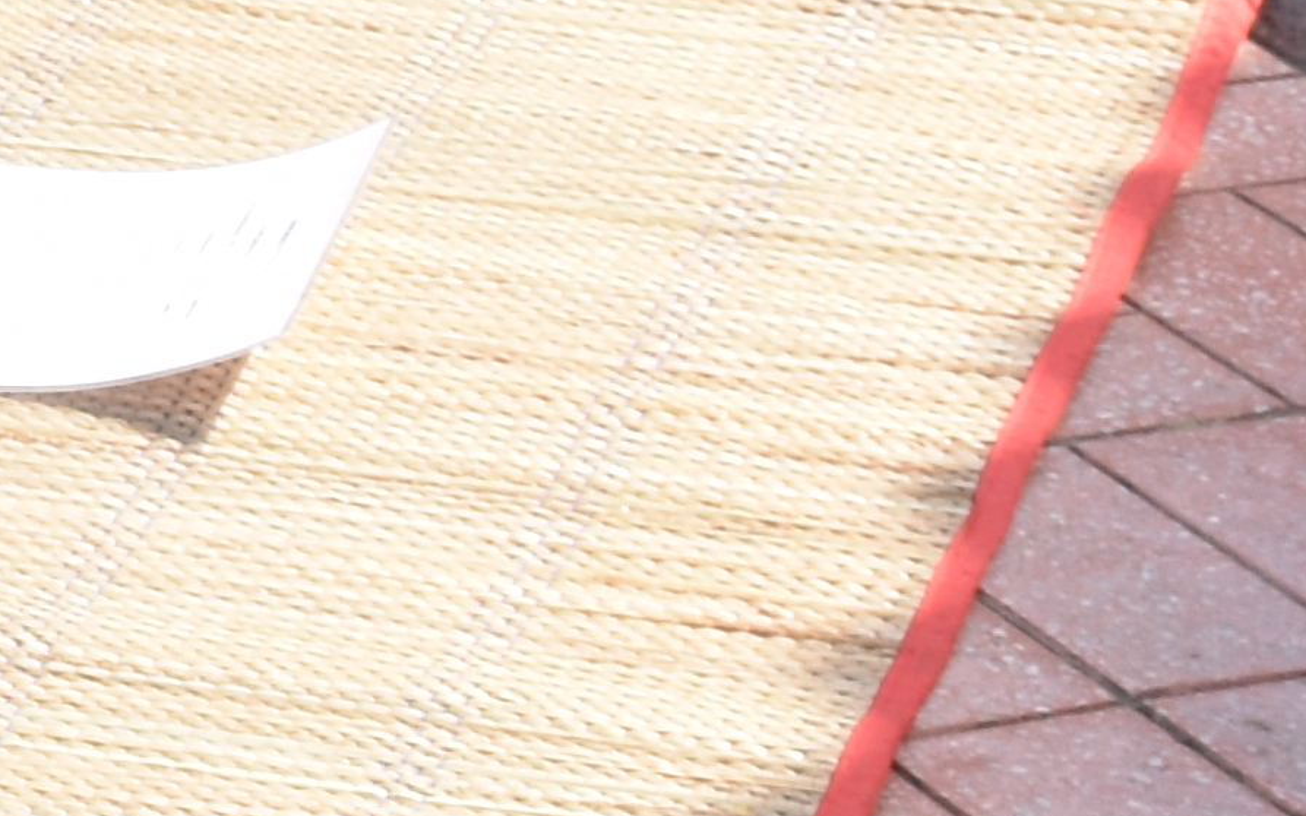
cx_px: -1394
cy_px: -1022
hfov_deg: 7.3
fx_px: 9874
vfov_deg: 4.6
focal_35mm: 277
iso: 200
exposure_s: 1/250
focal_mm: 27
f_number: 8
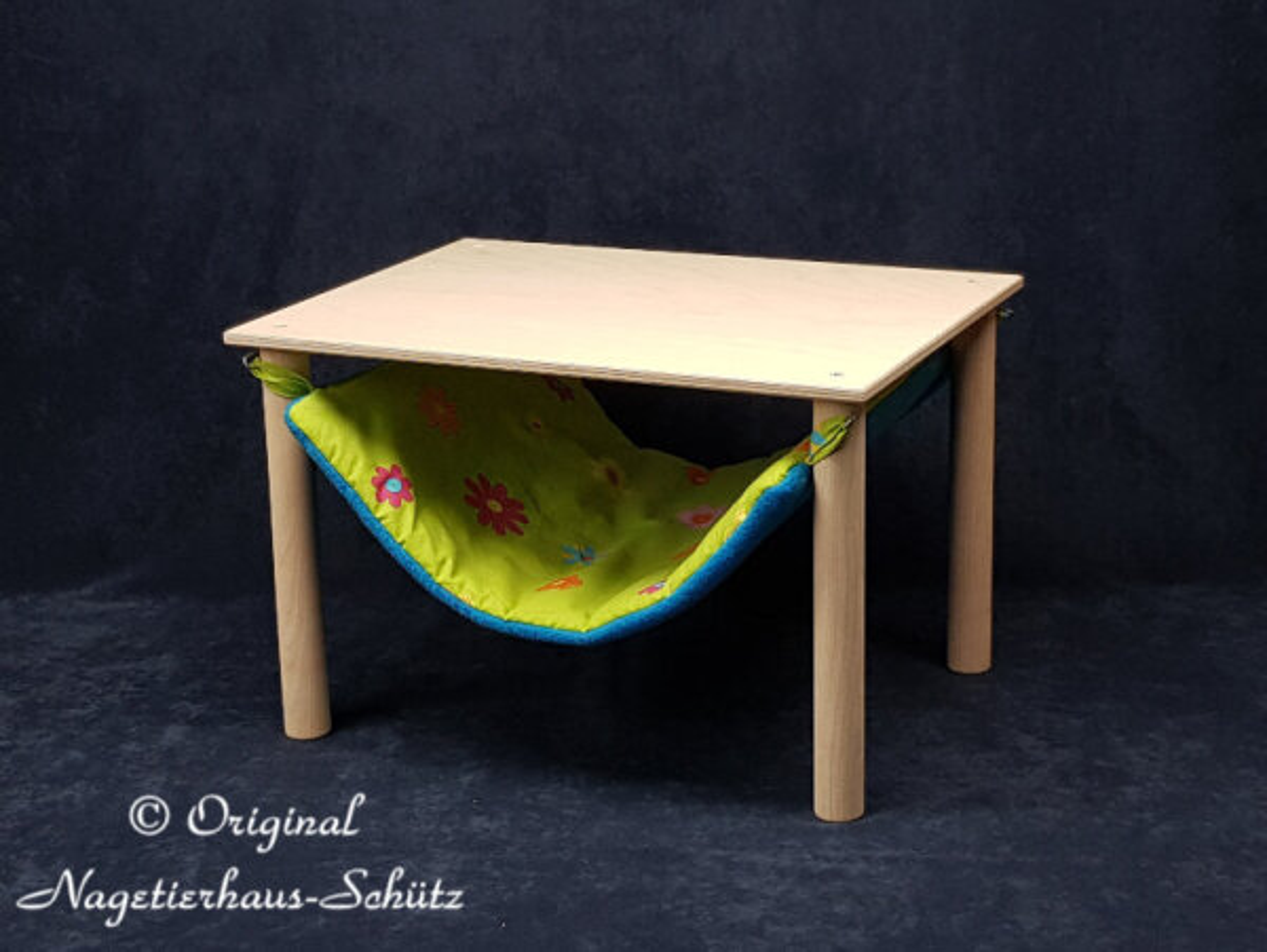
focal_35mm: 26
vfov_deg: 53.1
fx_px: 952
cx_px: 634
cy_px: 476
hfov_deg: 67.3
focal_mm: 4.3
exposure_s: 1/50
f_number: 1.7
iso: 64
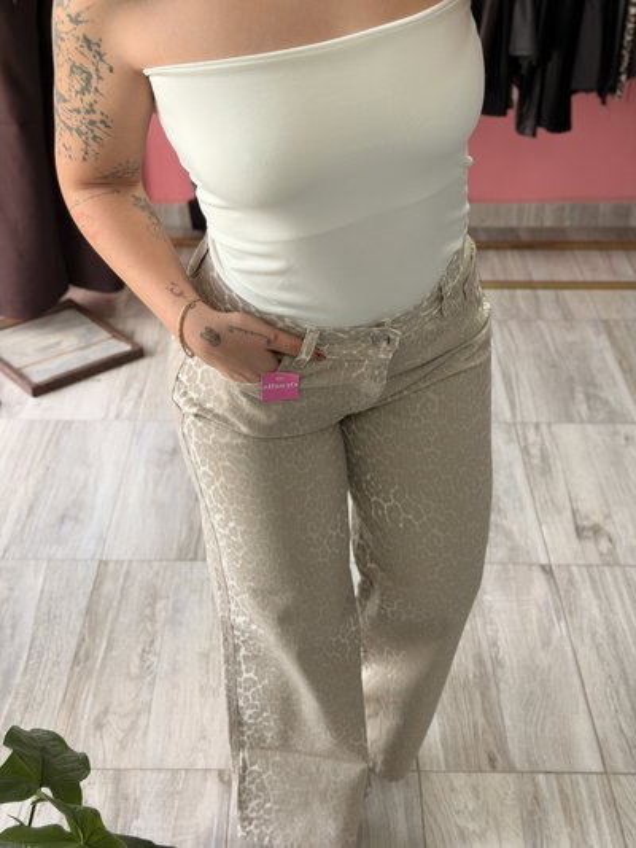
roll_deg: -0.1
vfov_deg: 39.6
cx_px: 318
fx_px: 1175
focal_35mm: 48
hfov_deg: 30.3
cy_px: 424
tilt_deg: -33.4
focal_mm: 6.76
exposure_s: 1/121
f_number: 1.78
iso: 80
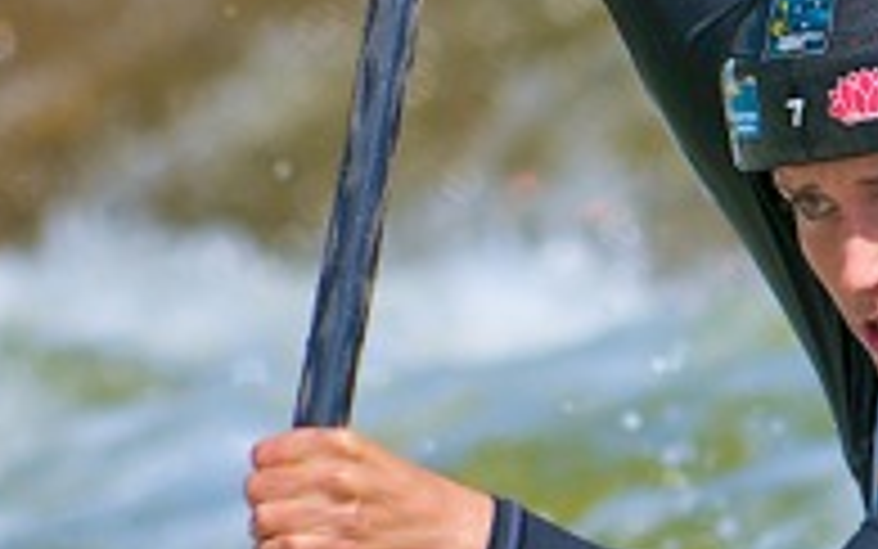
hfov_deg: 2.2
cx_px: 995
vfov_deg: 1.4
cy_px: 306
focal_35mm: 969
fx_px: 23193
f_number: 2.8
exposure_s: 1/5000
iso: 250
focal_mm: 200
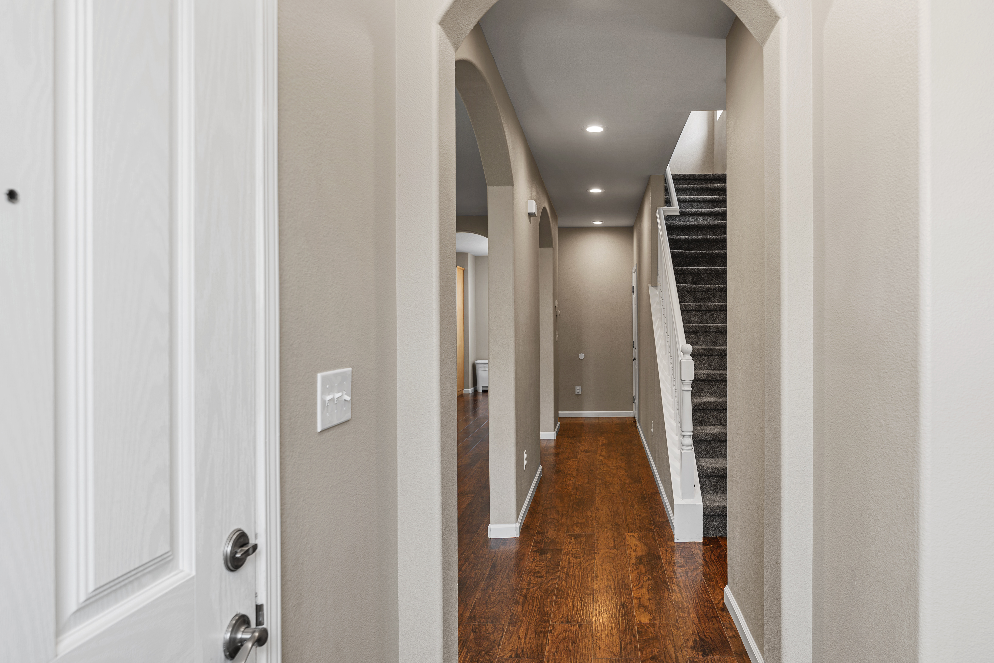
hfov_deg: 72.9
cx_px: 602
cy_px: 323
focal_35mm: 24
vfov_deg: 53.1
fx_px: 663
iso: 200
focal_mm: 16
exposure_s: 1/13
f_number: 4
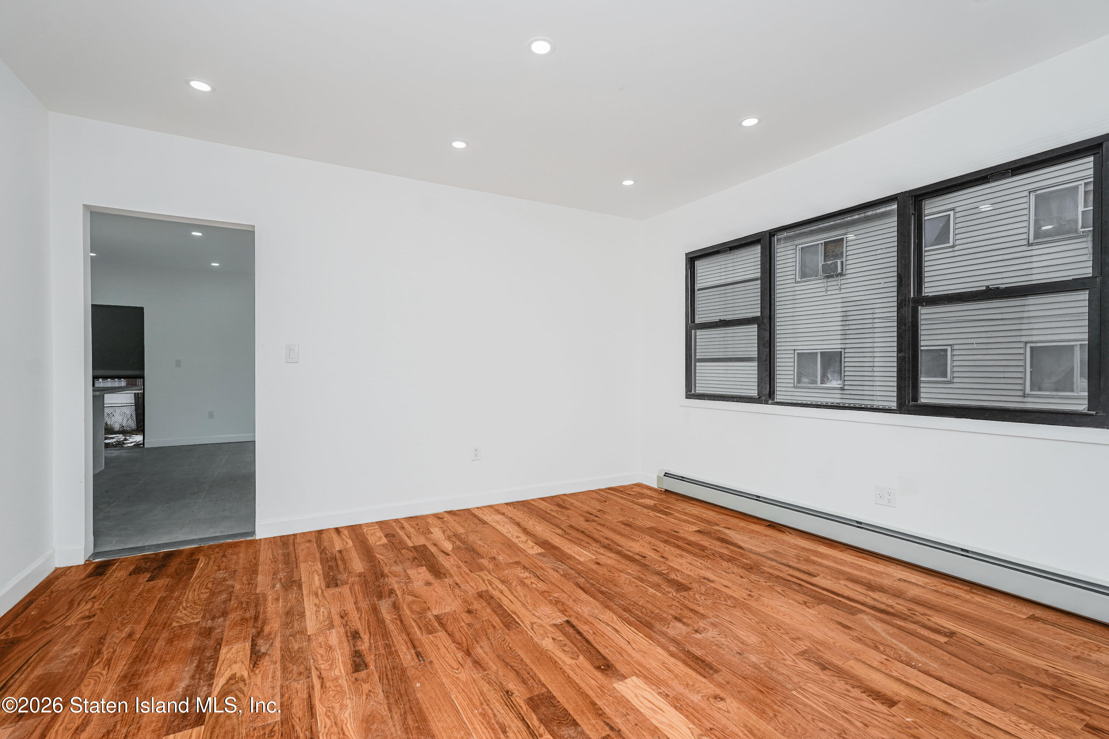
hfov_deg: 96.7
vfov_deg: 73.7
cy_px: 370
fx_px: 493
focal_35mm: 16
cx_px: 554
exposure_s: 1/60
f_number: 5.6
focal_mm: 16
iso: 50
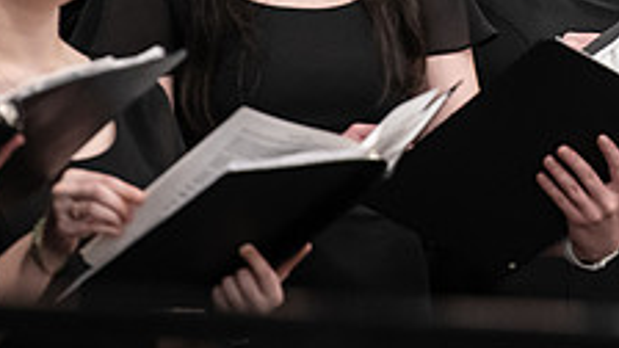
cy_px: -153
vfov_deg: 2.2
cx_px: 475
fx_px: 8912
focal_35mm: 543
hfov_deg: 4.0
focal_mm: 200
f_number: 3.2
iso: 3200
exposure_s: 1/200
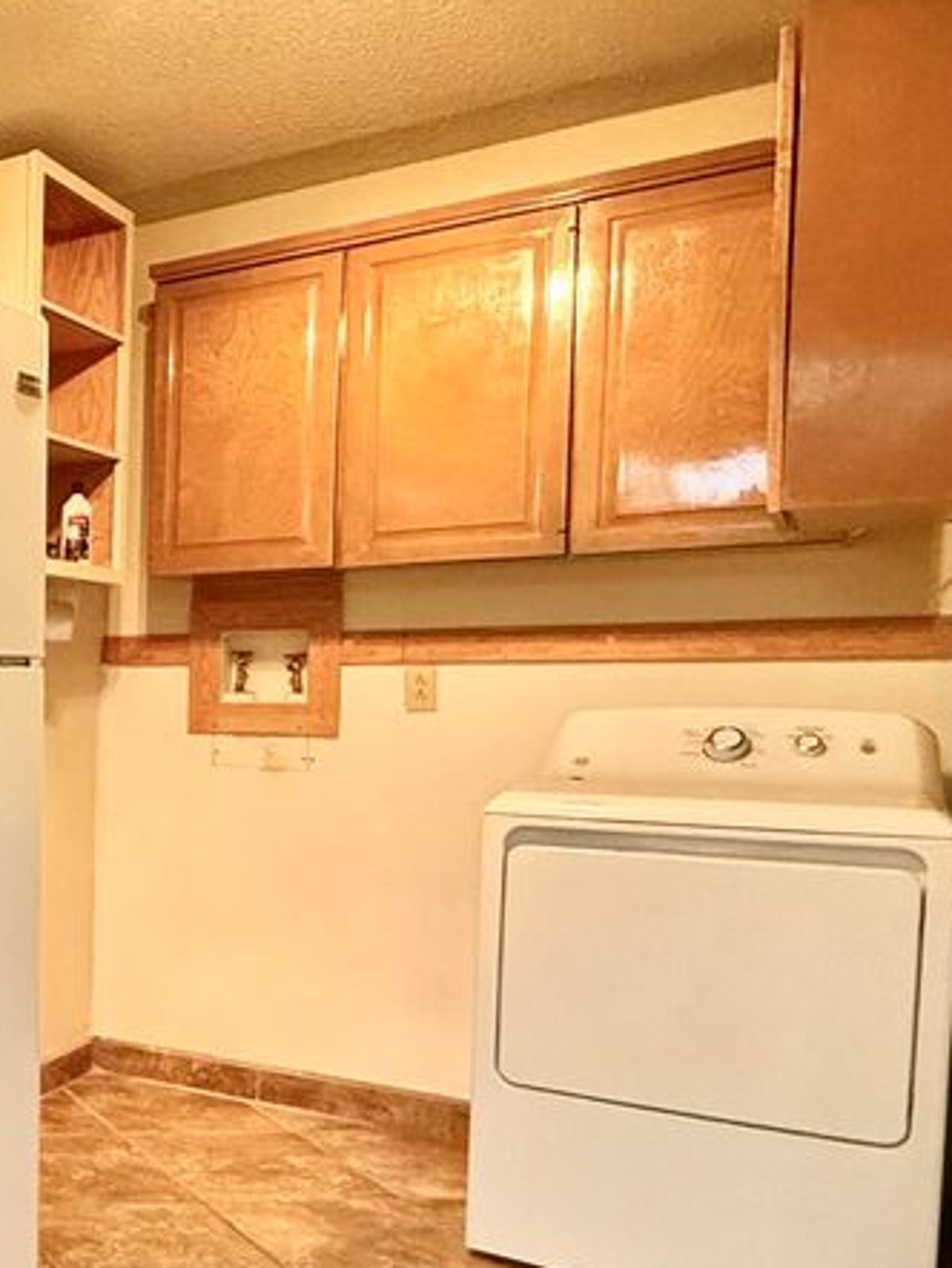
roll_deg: +0.0
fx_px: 1392
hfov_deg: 28.7
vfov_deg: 48.6
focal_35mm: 38
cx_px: -364
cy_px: 777
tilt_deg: -3.1
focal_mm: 2.22
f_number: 2.2
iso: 800
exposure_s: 1/60
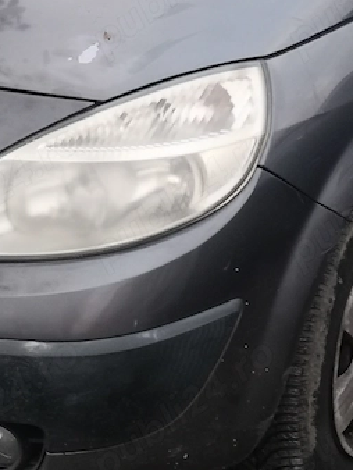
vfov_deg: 15.0
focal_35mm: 130
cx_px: 281
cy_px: 31
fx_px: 1765
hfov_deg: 11.4
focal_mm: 3.95
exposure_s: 1/100
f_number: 1.6
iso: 80
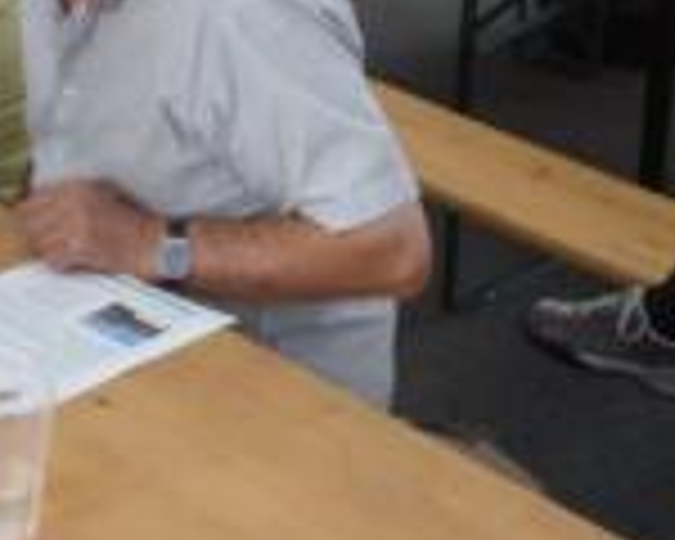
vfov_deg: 16.0
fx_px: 1818
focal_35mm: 91
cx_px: 36
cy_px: -178
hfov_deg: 20.5
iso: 400
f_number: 3.5
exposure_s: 1/20
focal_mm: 5
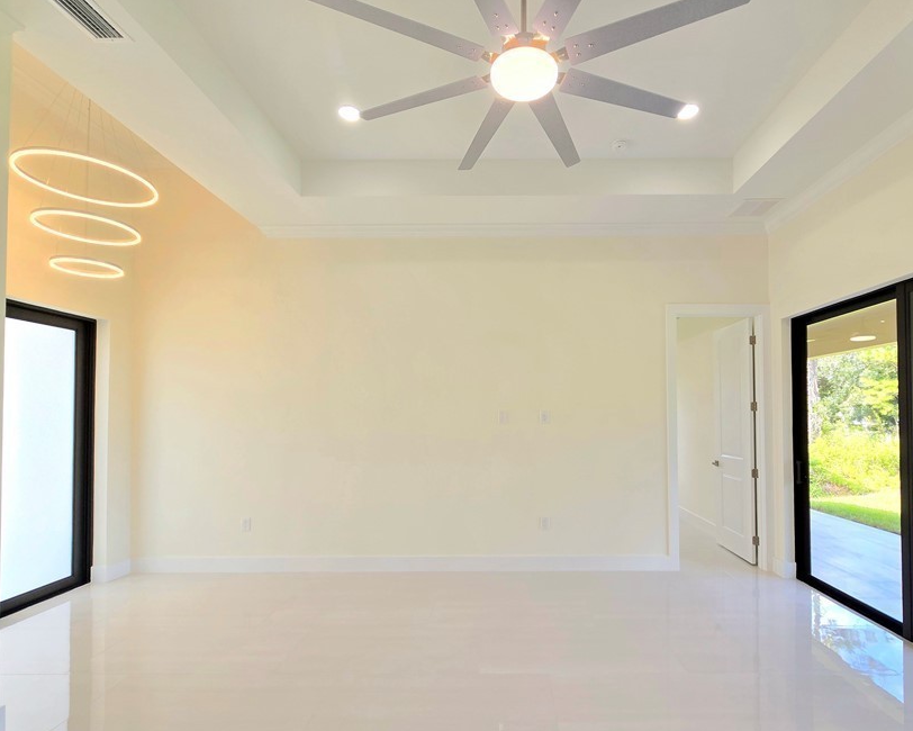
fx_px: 432
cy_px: 409
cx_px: 500
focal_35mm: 16
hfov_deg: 92.8
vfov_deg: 80.1
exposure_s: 1/149
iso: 50
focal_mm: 2.2
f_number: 2.2
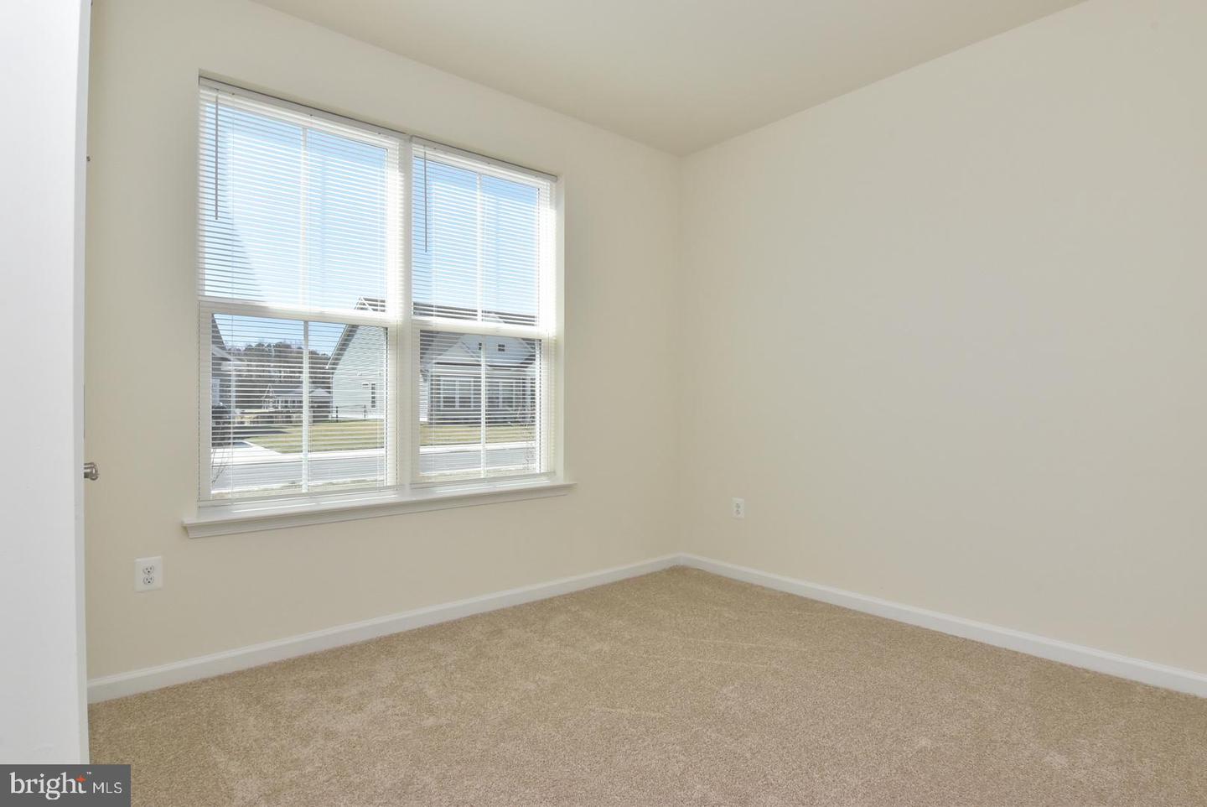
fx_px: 604
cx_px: 604
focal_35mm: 18
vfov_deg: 67.5
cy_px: 404
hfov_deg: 90.0
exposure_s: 1/160
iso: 800
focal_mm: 12
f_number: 20
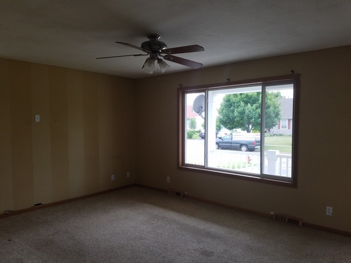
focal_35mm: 26
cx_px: 176
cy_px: 132
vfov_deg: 53.1
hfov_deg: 67.3
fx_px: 264
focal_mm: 4.2
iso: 50
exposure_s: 1/126
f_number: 1.7
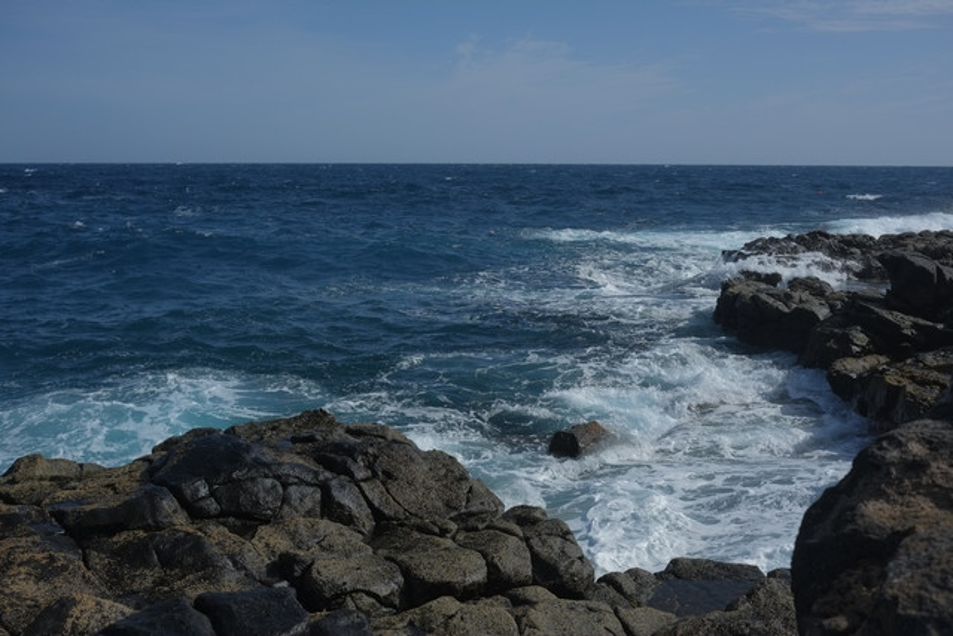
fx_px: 1086
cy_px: 318
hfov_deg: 47.4
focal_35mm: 41
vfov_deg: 32.6
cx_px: 476
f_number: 5.6
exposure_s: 1/1800
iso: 200
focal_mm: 27
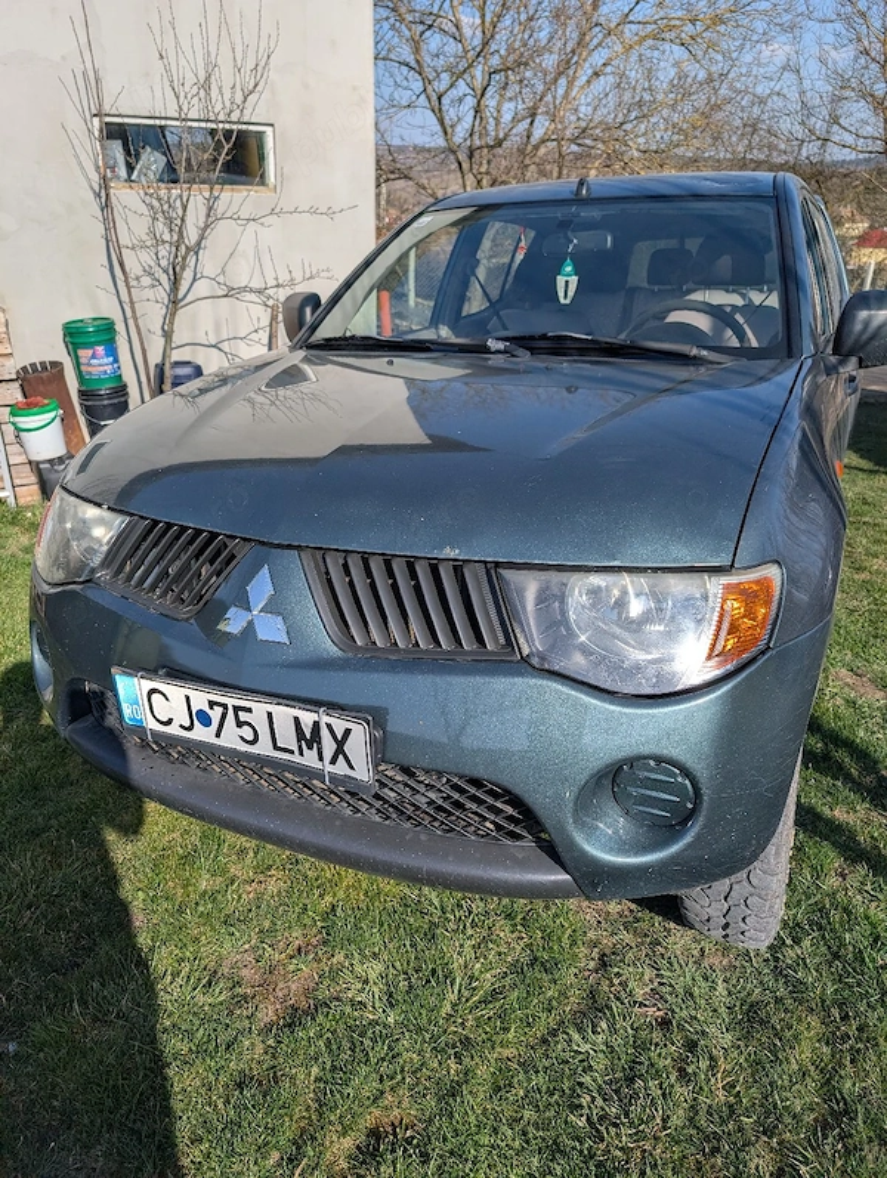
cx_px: 444
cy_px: 589
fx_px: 818
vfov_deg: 71.5
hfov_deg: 56.9
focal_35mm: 24
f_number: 1.68
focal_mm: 6.9
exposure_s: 1/2500
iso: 20
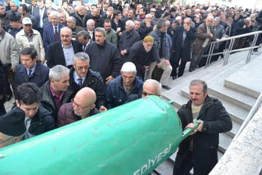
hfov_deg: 67.4
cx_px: 131
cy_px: 88
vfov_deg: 48.0
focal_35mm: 27
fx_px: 197
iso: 250
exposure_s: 1/125
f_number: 5.6
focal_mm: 18
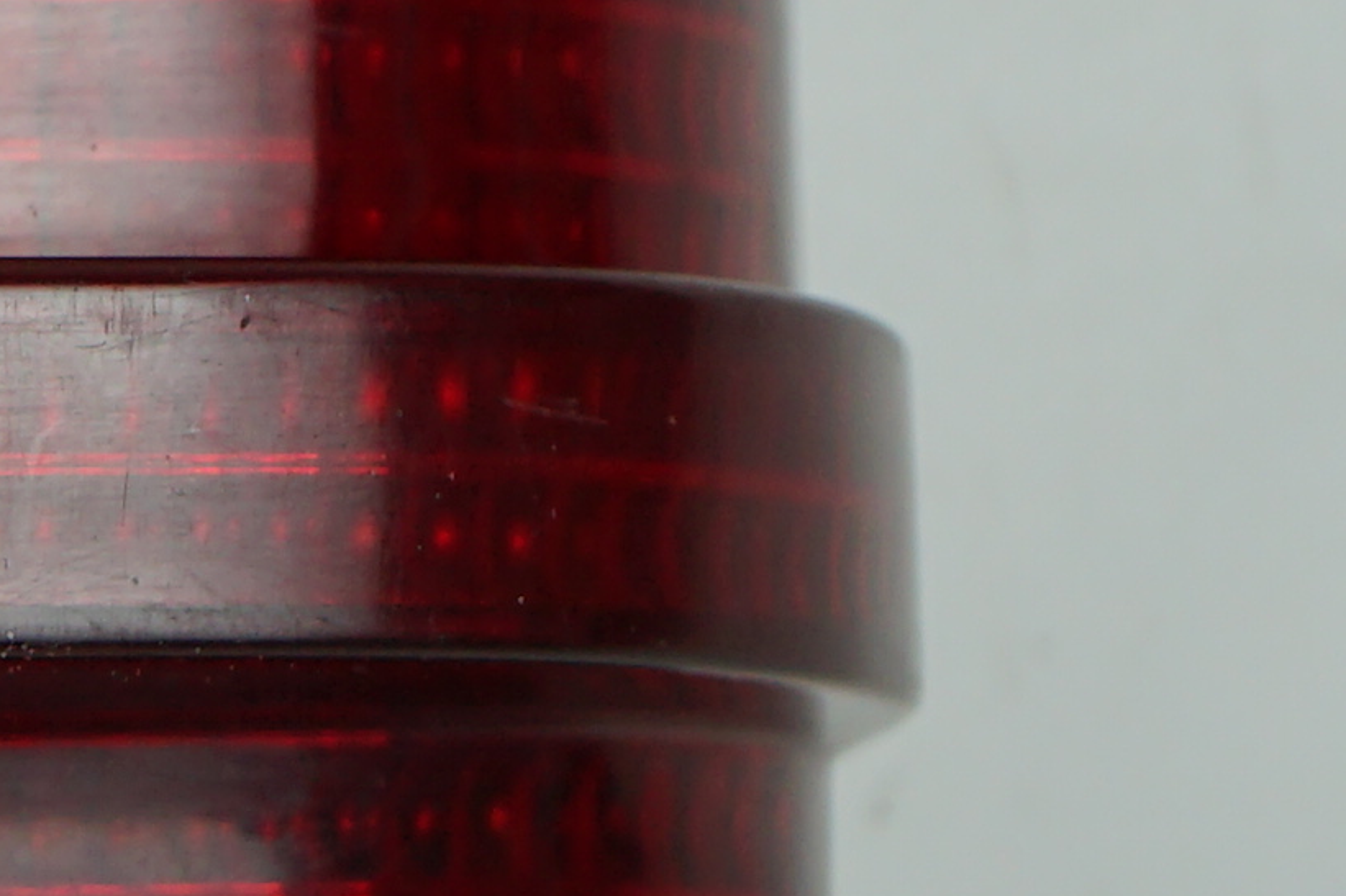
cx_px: -2995
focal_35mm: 351
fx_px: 13120
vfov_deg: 3.9
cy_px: 418
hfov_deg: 5.4
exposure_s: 1/200
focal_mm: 48
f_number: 7.1
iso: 200
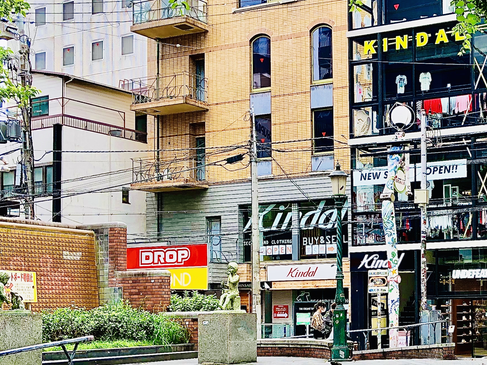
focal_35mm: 65
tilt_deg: +2.6
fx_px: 915
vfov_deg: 22.4
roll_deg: +2.0
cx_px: 442
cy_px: 278
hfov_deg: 28.6
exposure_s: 1/390
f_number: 1.8
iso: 20
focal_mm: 3.99
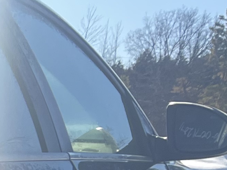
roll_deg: -3.3
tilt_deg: -13.3
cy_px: 393
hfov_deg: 9.7
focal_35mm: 159
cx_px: -437
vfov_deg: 8.6
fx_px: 1042
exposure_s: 1/1186
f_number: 1.6
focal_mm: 5.1
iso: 50
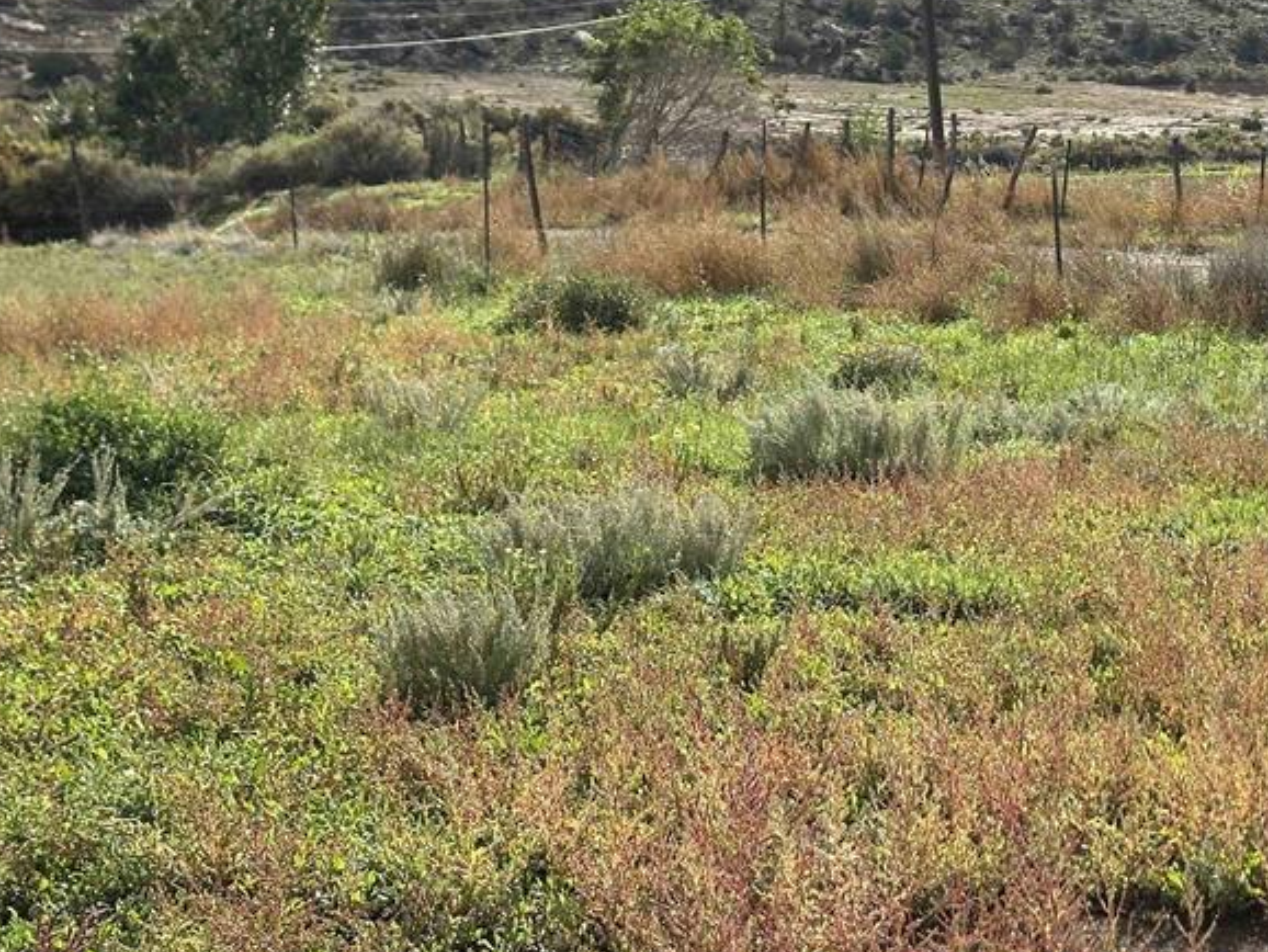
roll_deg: +0.7
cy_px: 213
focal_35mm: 85
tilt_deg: -1.3
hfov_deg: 22.9
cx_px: 878
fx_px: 3115
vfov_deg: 17.3
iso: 64
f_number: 1.78
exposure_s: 1/3472
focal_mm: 6.86
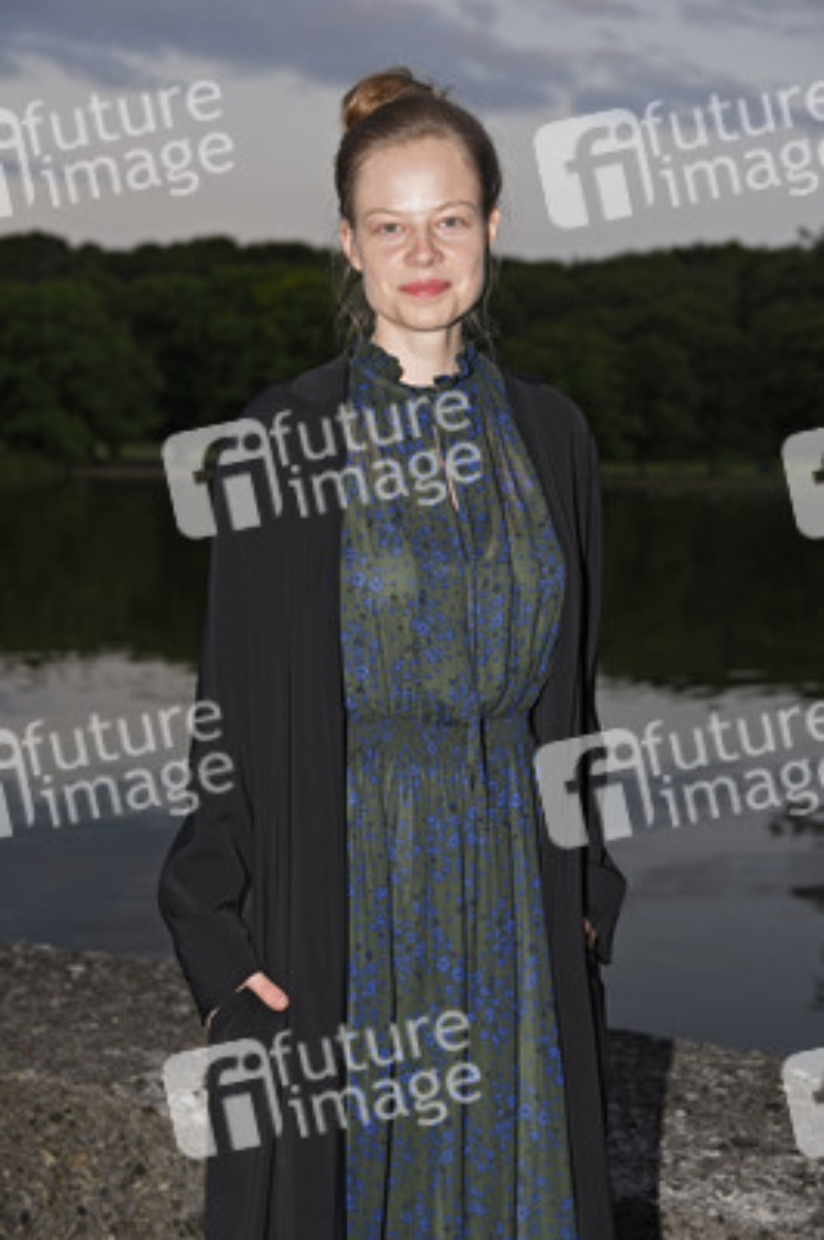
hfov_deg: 24.6
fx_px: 1891
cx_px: 412
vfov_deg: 36.3
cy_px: 620
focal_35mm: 55
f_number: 4.5
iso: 320
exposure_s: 1/125
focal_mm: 55
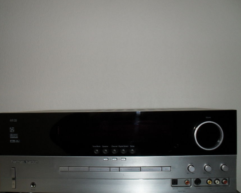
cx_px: 113
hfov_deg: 45.8
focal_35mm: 40
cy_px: 100
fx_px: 285
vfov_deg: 37.3
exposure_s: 1/45
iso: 200
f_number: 3.2
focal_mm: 6.3
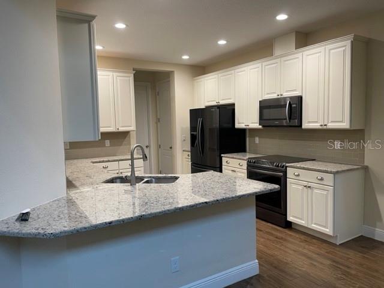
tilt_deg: -5.6
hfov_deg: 67.3
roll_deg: +1.2
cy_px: 144
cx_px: 192
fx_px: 288
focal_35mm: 26
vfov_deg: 53.1
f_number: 1.6
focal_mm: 5.1
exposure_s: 1/60
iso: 100
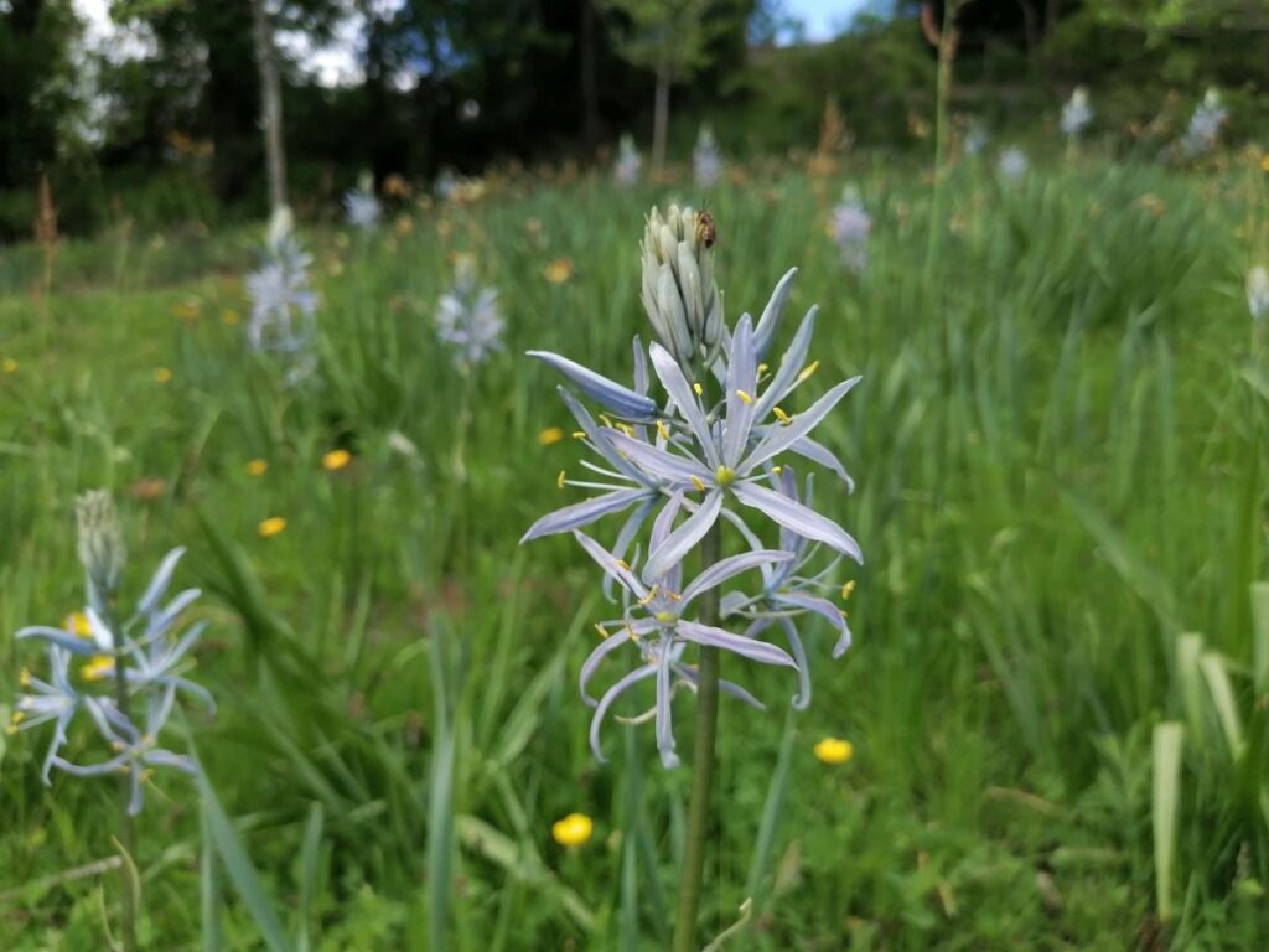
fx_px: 990
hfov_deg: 65.3
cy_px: 476
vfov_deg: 51.4
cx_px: 634
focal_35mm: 27
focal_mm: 4.75
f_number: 1.8
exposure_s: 1/900
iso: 100
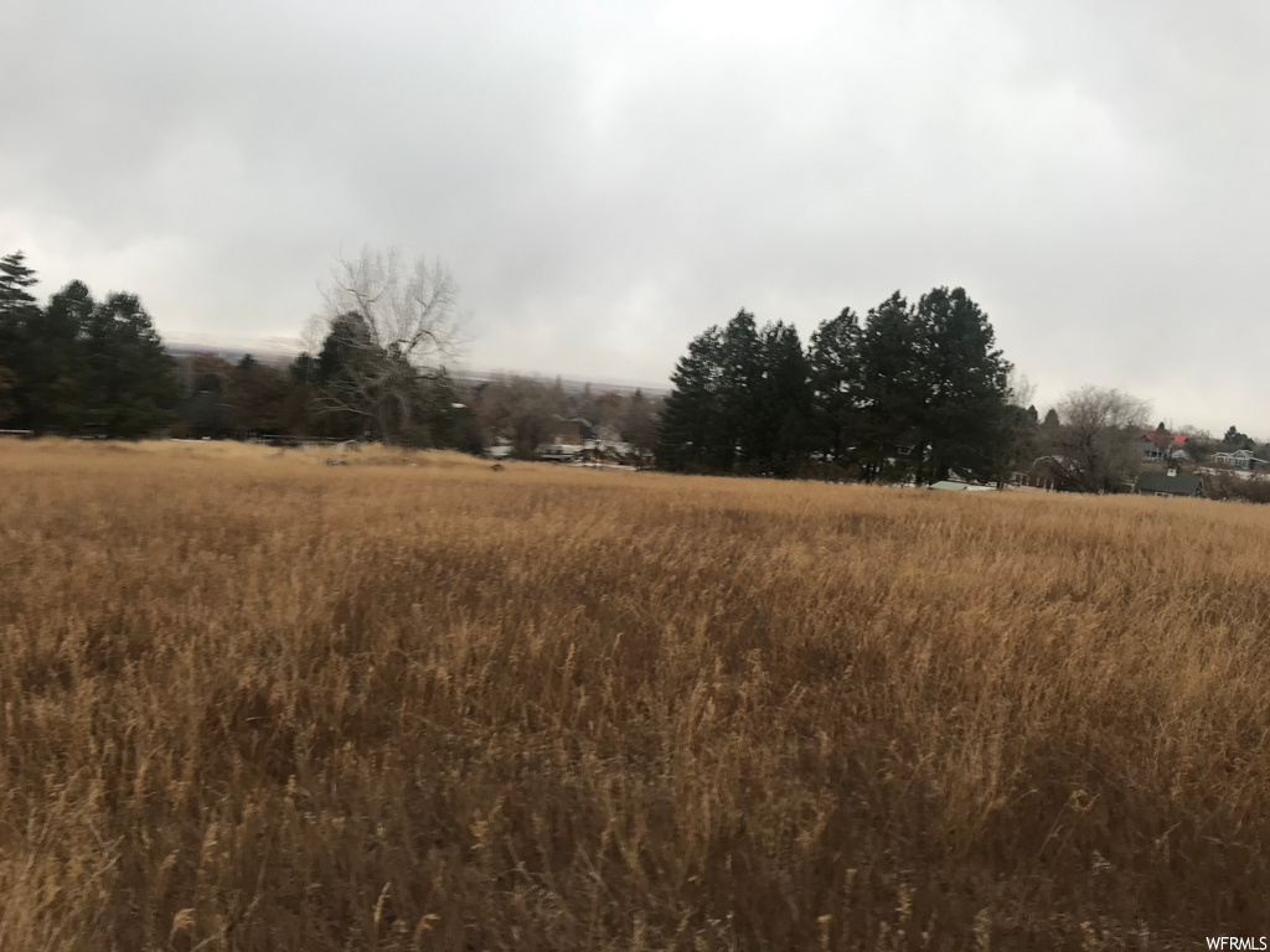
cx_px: 635
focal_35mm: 28
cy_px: 476
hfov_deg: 63.4
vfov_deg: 49.7
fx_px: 1027
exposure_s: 1/93
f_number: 1.8
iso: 25
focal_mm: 3.99
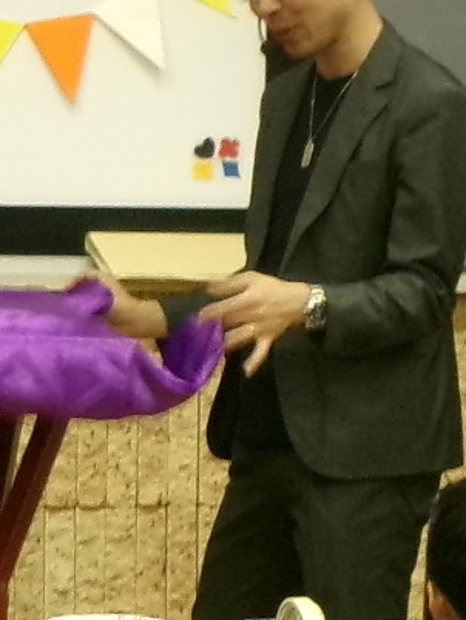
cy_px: 518
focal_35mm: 397
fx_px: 7118
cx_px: -2
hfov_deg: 3.7
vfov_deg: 5.0
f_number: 5.4
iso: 400
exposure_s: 1/20
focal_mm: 14
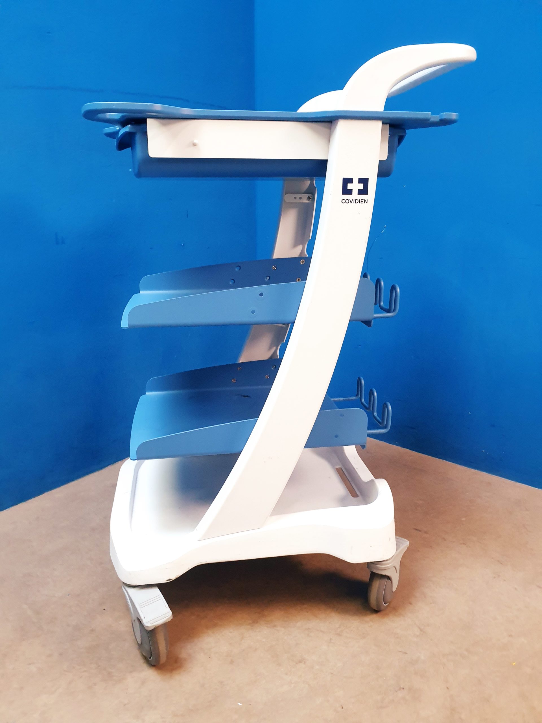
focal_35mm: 26
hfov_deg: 53.1
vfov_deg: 67.3
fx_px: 543
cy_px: 362
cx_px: 271
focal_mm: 4.3
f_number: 2.4
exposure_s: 1/50
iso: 320
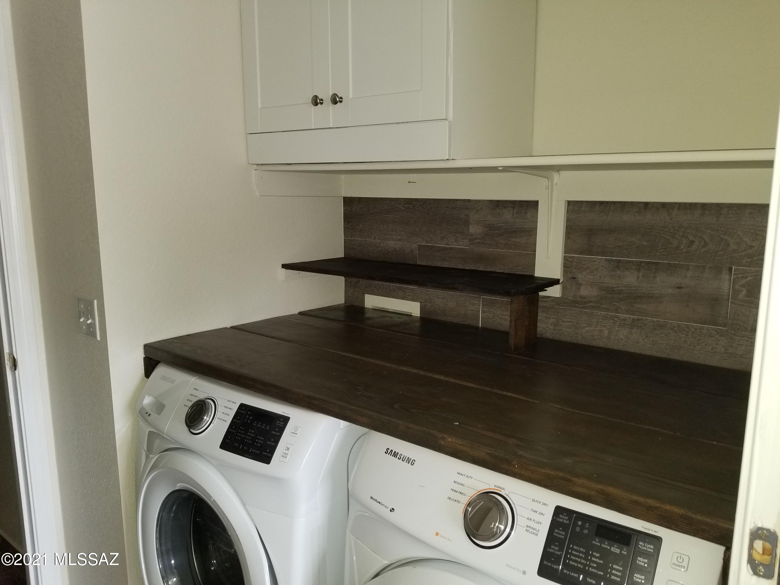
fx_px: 586
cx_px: 390
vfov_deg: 53.1
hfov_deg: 67.3
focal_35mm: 26
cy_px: 292
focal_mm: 4.3
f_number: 1.7
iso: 125
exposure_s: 1/24
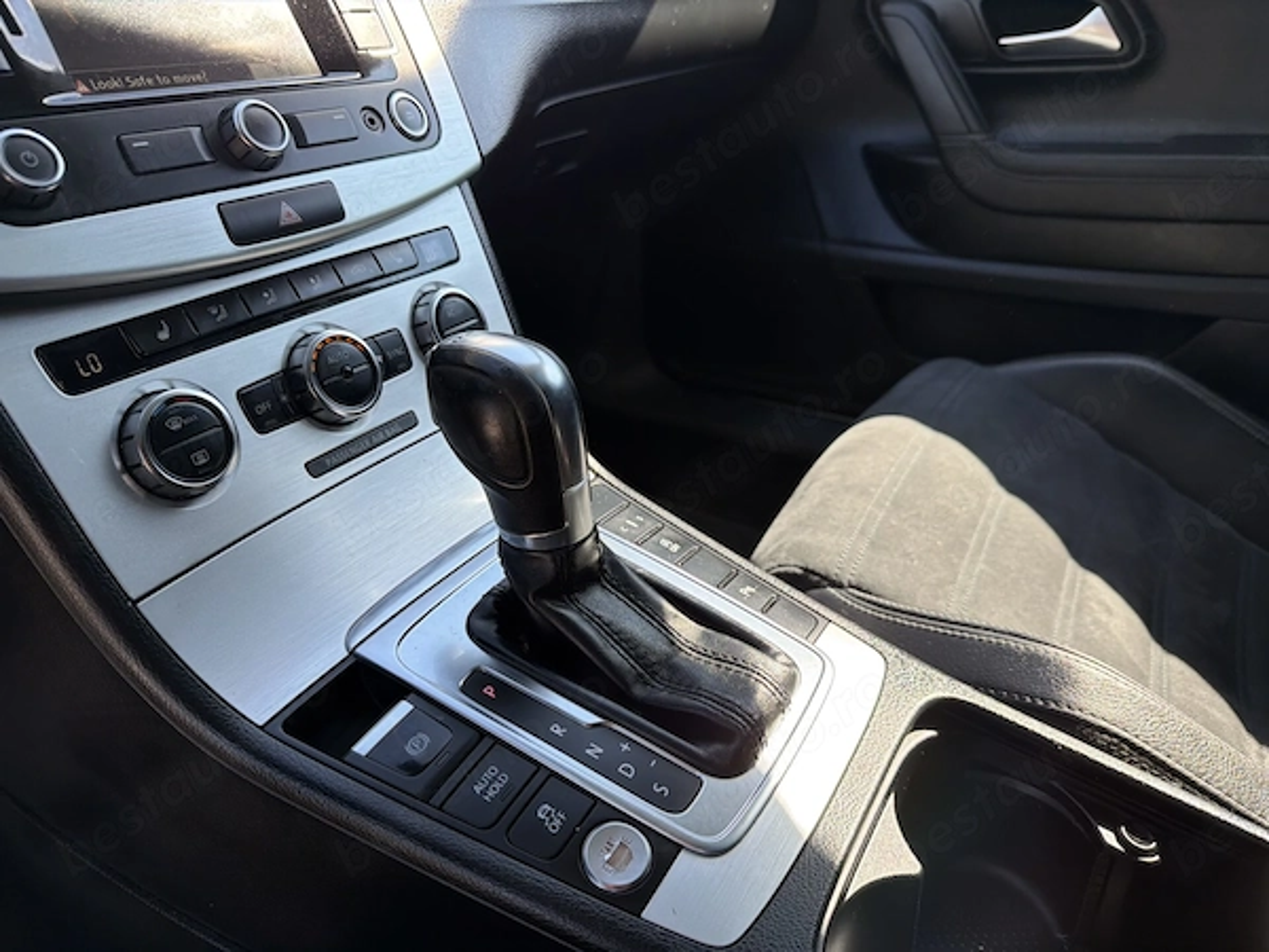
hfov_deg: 71.6
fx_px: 880
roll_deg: +2.3
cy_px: 476
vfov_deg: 56.8
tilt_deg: -29.3
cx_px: 634
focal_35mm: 24
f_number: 1.78
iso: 80
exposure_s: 1/448
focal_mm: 6.76
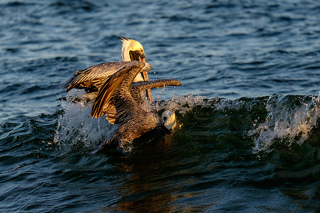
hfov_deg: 4.0
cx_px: 181
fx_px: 4531
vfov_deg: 2.7
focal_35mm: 510
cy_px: 149
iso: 400
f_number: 5.6
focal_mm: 200
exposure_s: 1/1000
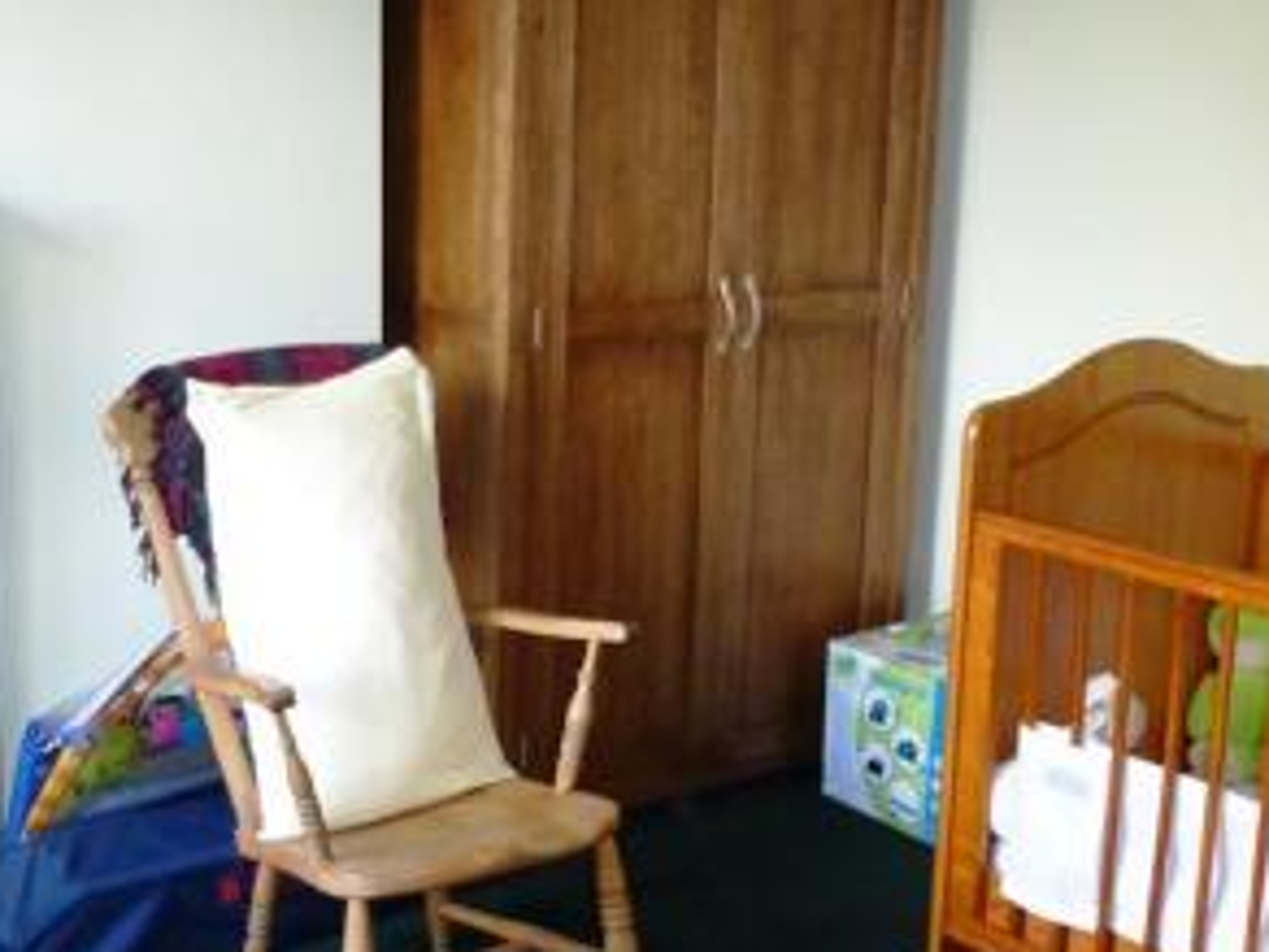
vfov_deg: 30.2
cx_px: 489
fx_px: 1760
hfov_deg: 39.4
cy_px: 389
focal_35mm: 48
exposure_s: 1/60
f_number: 3.3
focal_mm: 4.3
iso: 800
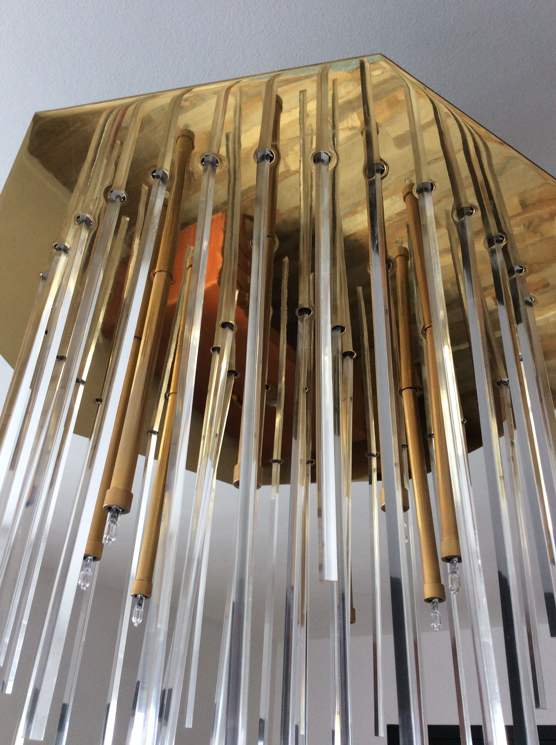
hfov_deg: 44.1
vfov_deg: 56.9
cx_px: 278
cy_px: 372
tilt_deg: +30.7
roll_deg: -2.6
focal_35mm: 32
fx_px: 687
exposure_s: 1/25
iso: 50
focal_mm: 3.3
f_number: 2.4
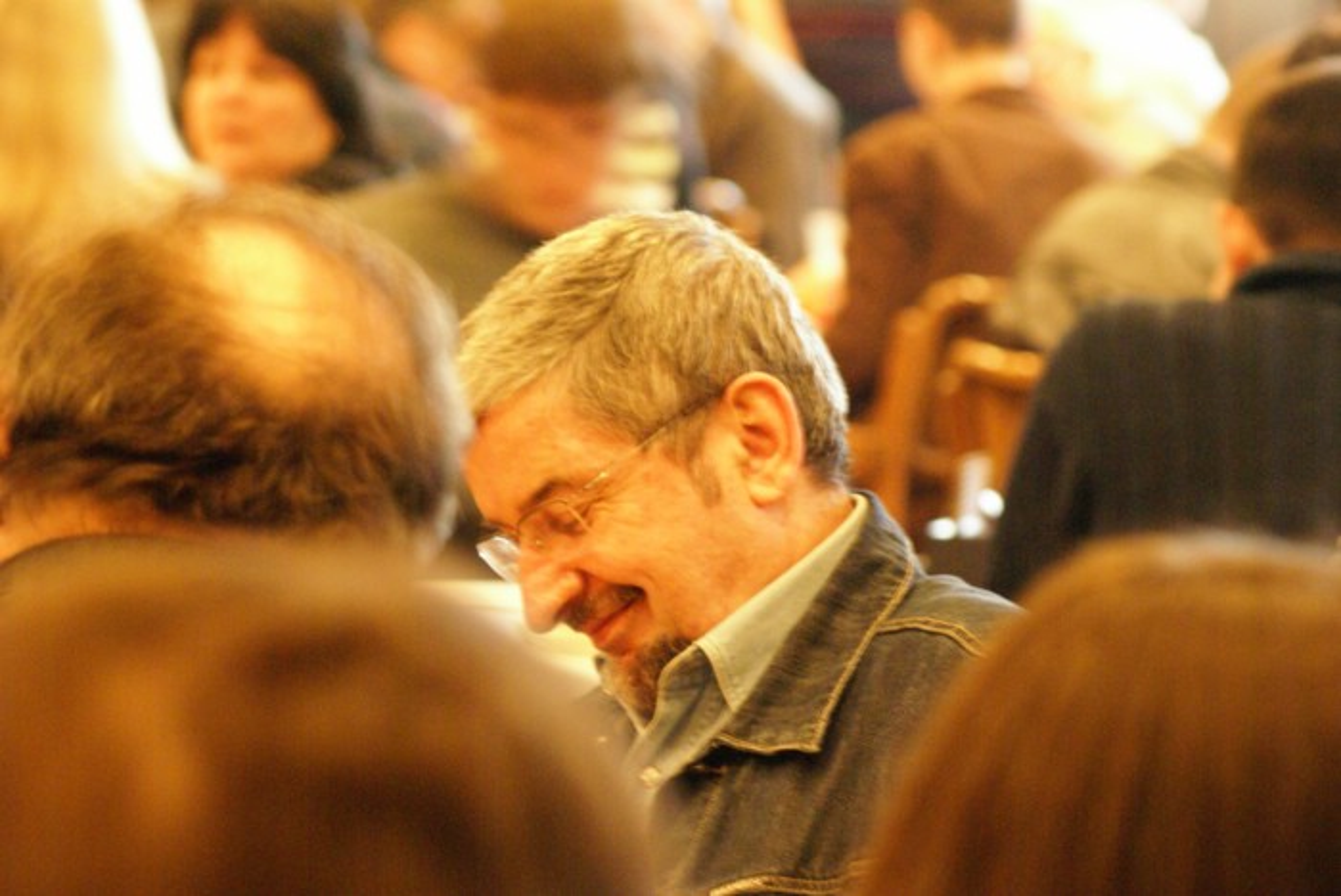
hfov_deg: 9.1
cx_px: 670
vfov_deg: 6.1
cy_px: 448
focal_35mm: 225
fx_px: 8388
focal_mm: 150
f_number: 5.6
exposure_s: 1/2.5
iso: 1600
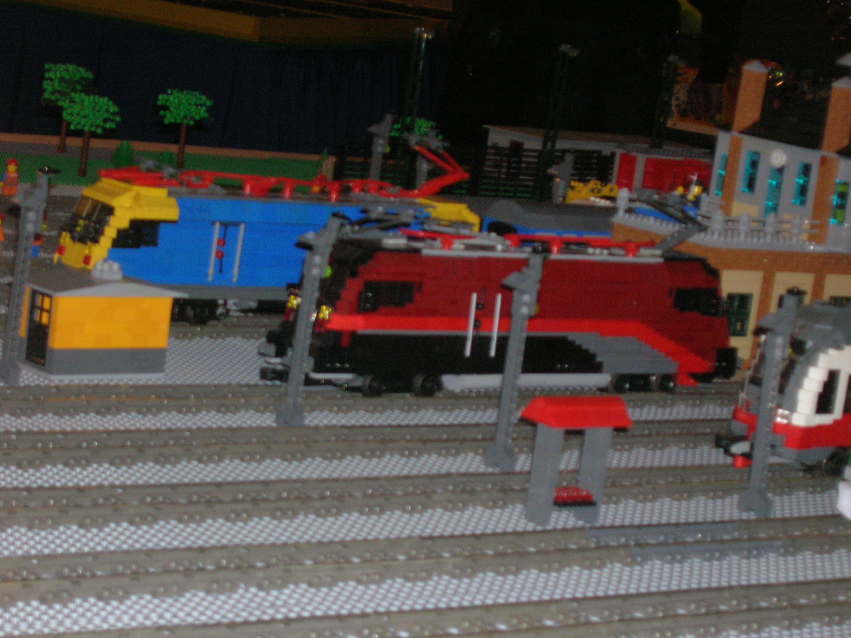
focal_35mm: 102
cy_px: 319
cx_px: 426
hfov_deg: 19.3
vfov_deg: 14.5
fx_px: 2508
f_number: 4.9
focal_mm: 17.1
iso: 200
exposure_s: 1/60.1
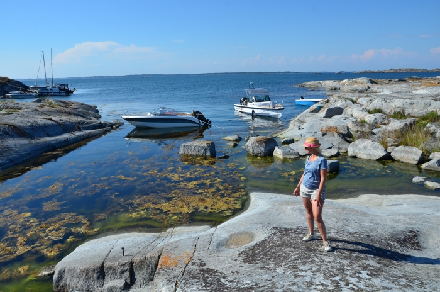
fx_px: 329
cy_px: 146
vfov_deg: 47.8
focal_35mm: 27
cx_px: 220
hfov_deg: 67.5
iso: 200
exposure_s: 1/640
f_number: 8
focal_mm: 18
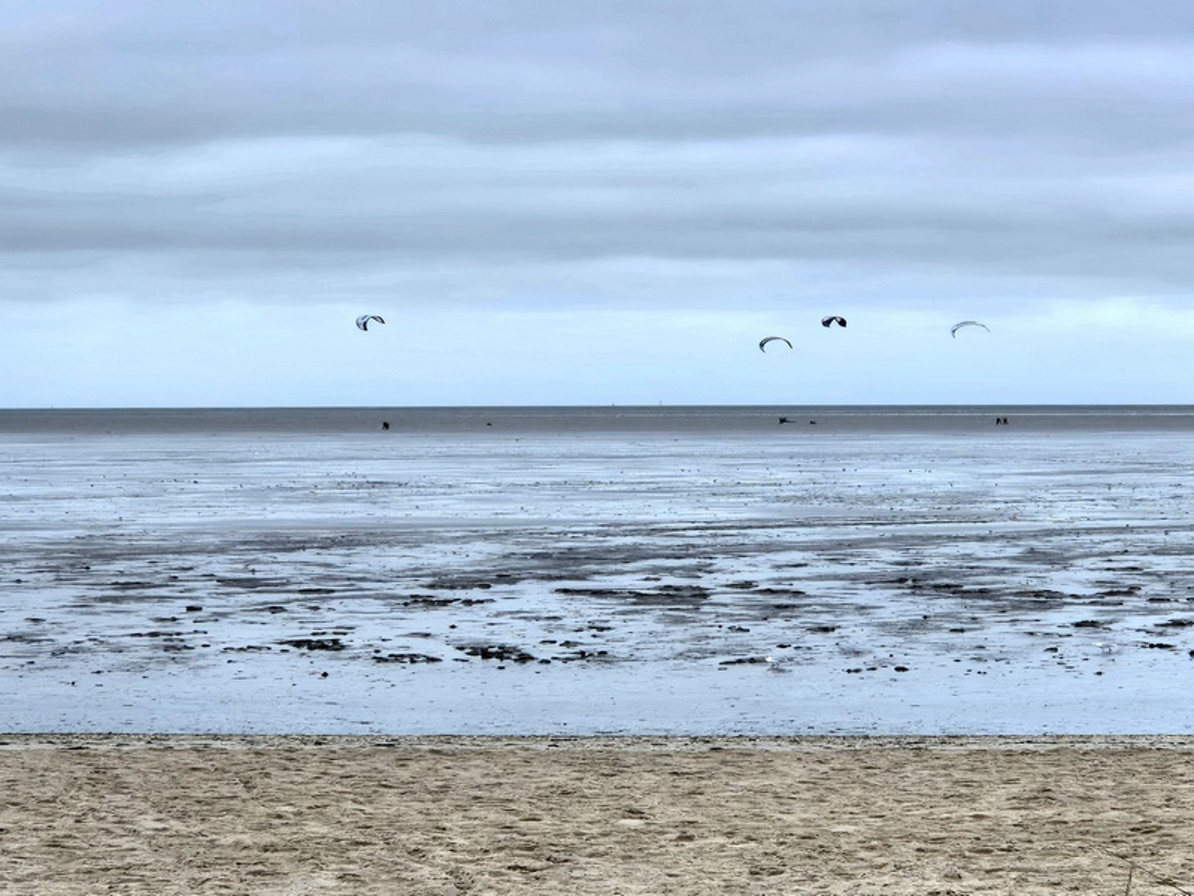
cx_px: 597
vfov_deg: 54.9
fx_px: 862
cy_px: 448
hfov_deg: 69.4
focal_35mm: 25
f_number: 2.2
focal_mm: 3.3
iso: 25
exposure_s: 1/145
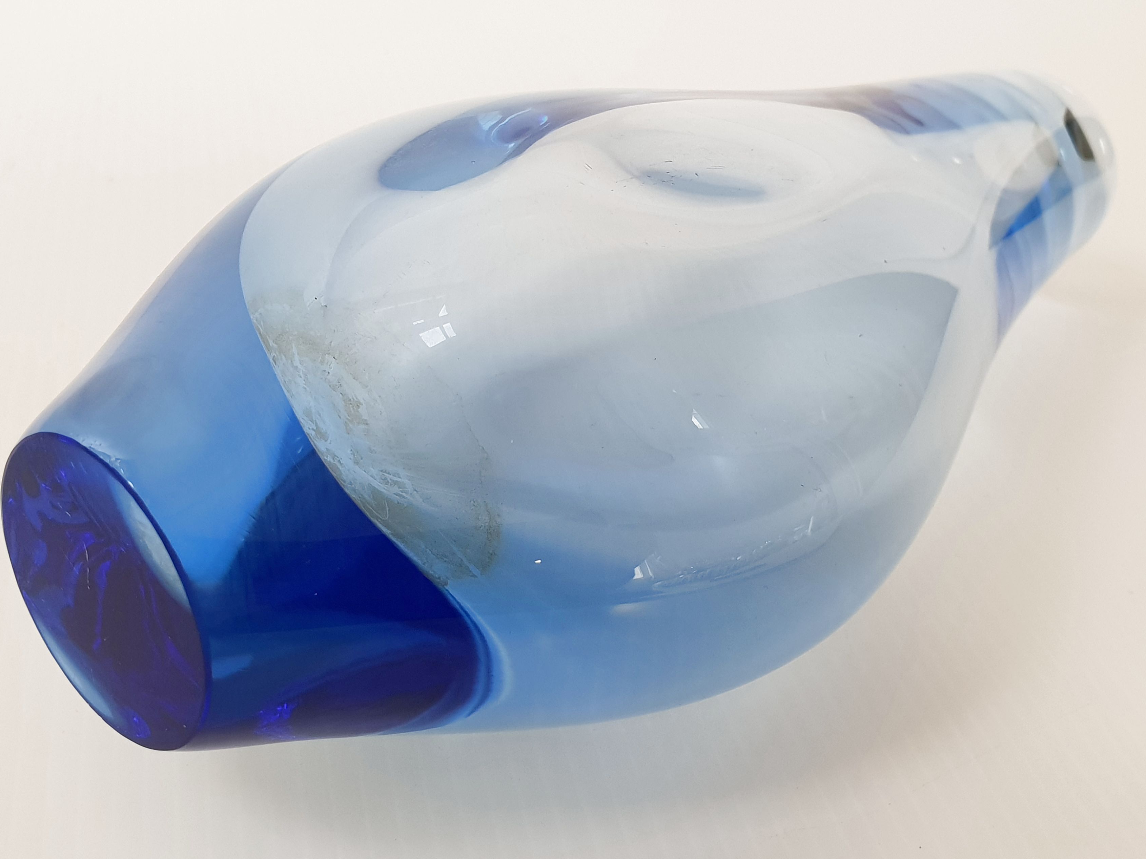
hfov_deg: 58.3
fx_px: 1026
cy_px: 365
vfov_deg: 45.3
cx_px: 534
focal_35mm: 31
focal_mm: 4.3
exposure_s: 1/50
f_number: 2.4
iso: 100
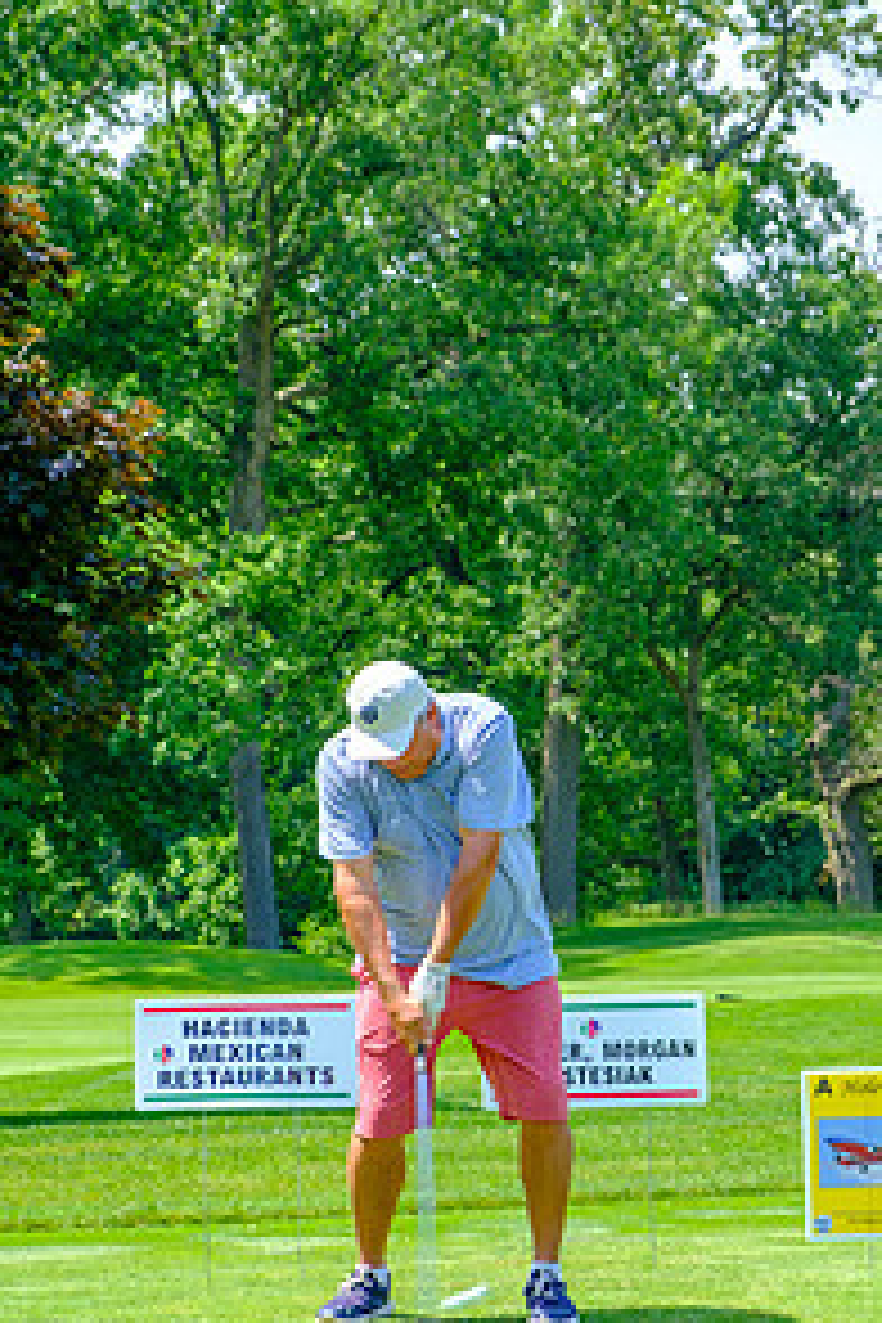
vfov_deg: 16.9
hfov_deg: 11.3
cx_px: 630
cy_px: 922
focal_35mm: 121
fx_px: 4446
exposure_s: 1/500
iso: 200
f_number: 5
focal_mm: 52.7
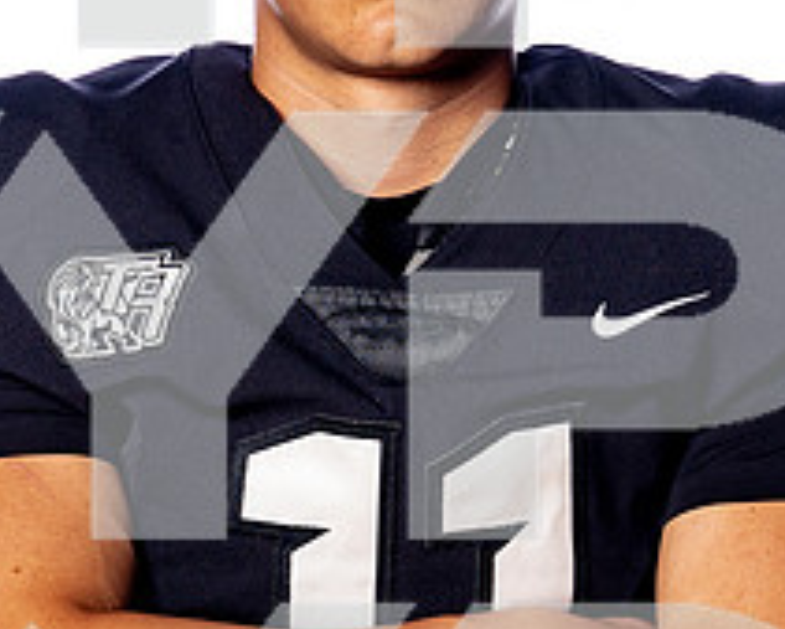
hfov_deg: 8.8
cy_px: 293
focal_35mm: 219
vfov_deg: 7.1
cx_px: 144
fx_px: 5090
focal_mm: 70
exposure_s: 1/250
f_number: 7.1
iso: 250
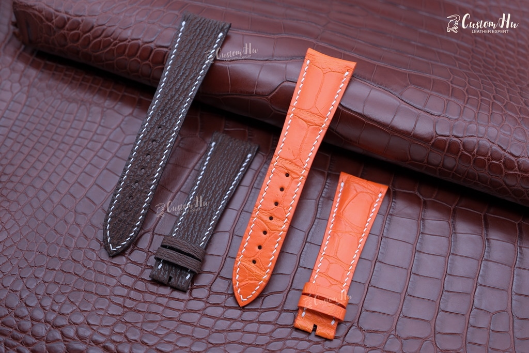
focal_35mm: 50
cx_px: 264
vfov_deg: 27.0
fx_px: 735
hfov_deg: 39.6
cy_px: 176
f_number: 4.5
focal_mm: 33
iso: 160
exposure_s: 1/75
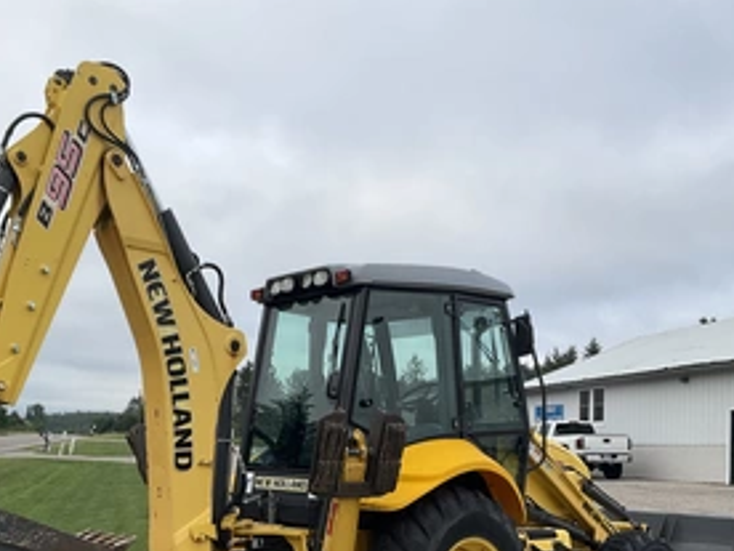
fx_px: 891
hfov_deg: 44.6
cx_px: 306
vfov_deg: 33.8
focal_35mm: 42
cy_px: 397
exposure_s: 1/929
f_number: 1.8
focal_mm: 3
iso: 25
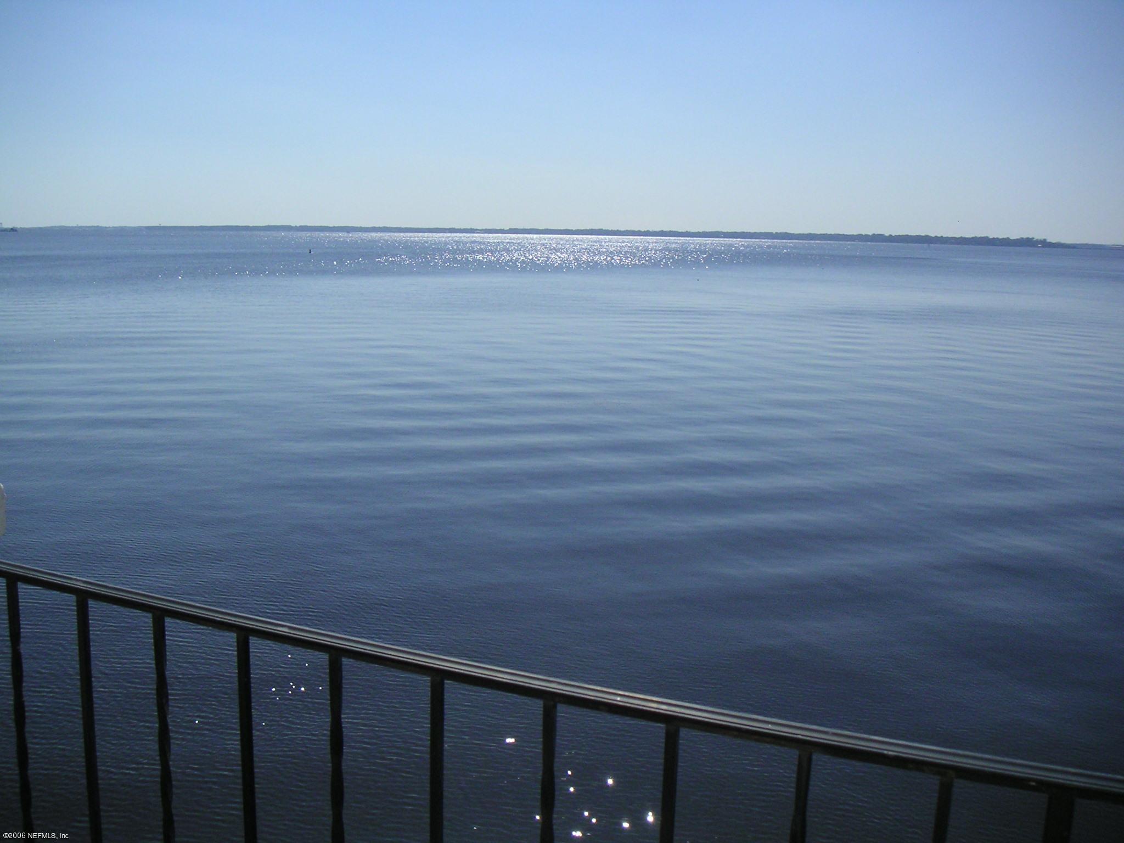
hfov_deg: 50.1
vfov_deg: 38.7
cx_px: 562
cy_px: 422
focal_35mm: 37
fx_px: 1201
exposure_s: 1/1000
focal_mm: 5.7
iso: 100
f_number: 6.7
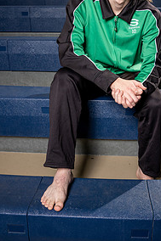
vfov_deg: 50.5
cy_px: 101
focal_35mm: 38
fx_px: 255
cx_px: 106
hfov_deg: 34.7
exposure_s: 1/250
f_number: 8
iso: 800
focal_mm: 24
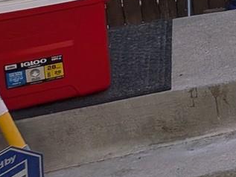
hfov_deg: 12.6
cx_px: 569
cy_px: -171
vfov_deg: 11.2
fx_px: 825
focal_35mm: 121
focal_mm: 4.53
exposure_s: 1/5405
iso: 24
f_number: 1.7
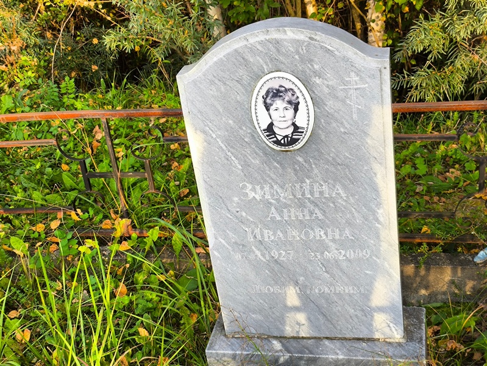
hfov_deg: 38.2
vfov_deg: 29.1
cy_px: 183
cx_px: 244
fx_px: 704
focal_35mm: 50
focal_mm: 4.71
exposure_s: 1/118
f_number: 1.7
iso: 50
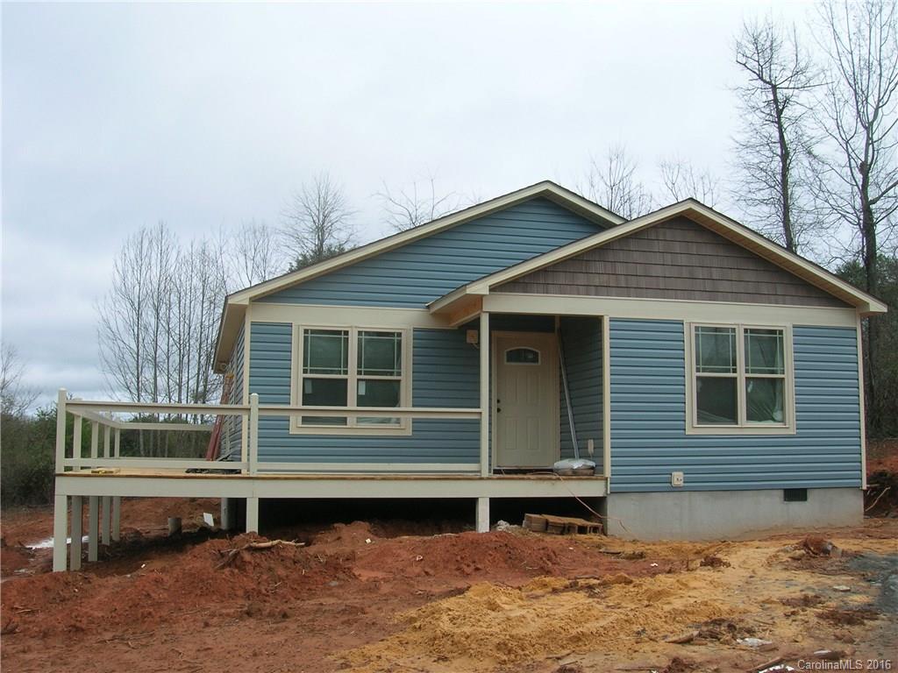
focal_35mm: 36
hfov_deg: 51.4
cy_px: 336
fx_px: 934
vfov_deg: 39.7
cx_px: 449
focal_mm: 6
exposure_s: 1/166
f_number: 4.9
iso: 50
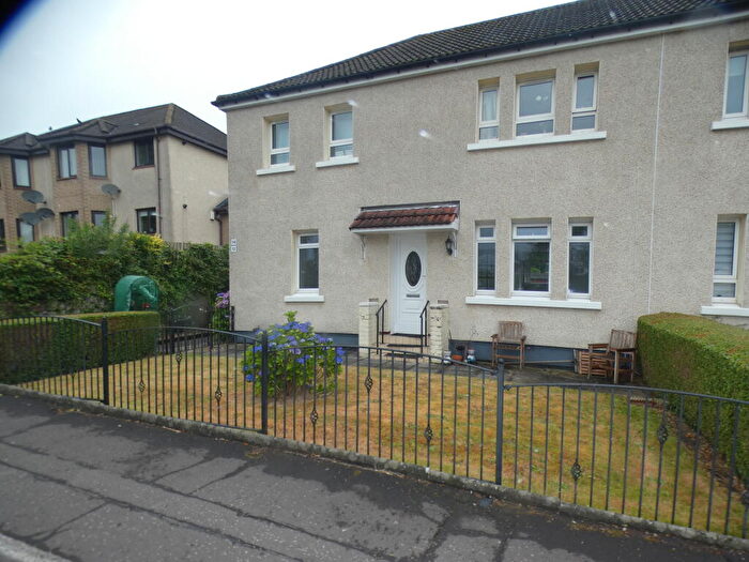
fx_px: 433
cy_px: 281
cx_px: 374
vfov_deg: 66.0
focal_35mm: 20
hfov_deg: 81.7
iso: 80
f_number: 2.8
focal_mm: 3.6
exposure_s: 1/200
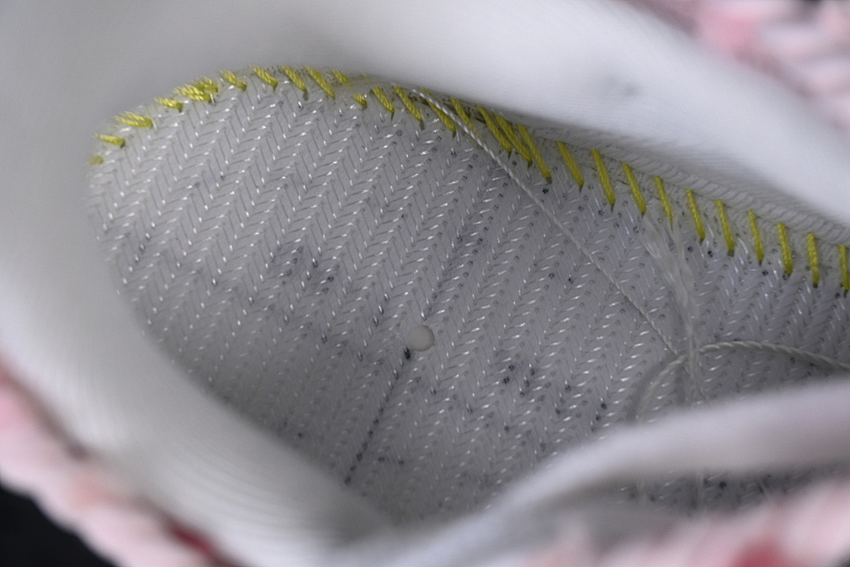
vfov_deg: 18.2
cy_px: 284
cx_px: 425
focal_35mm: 75
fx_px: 1771
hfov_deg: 27.0
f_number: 7.1
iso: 160
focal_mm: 50
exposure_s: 1/80
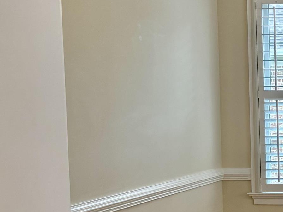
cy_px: 163
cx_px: 470
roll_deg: +0.4
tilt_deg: -4.4
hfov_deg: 18.4
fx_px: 728
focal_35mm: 89
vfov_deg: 16.5
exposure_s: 1/181
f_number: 1.6
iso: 125
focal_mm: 5.96
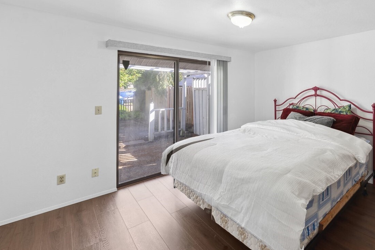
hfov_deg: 82.1
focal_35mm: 19
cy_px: 91
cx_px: 267
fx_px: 198
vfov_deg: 63.4
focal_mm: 13
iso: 100
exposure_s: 1/3.33
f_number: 8
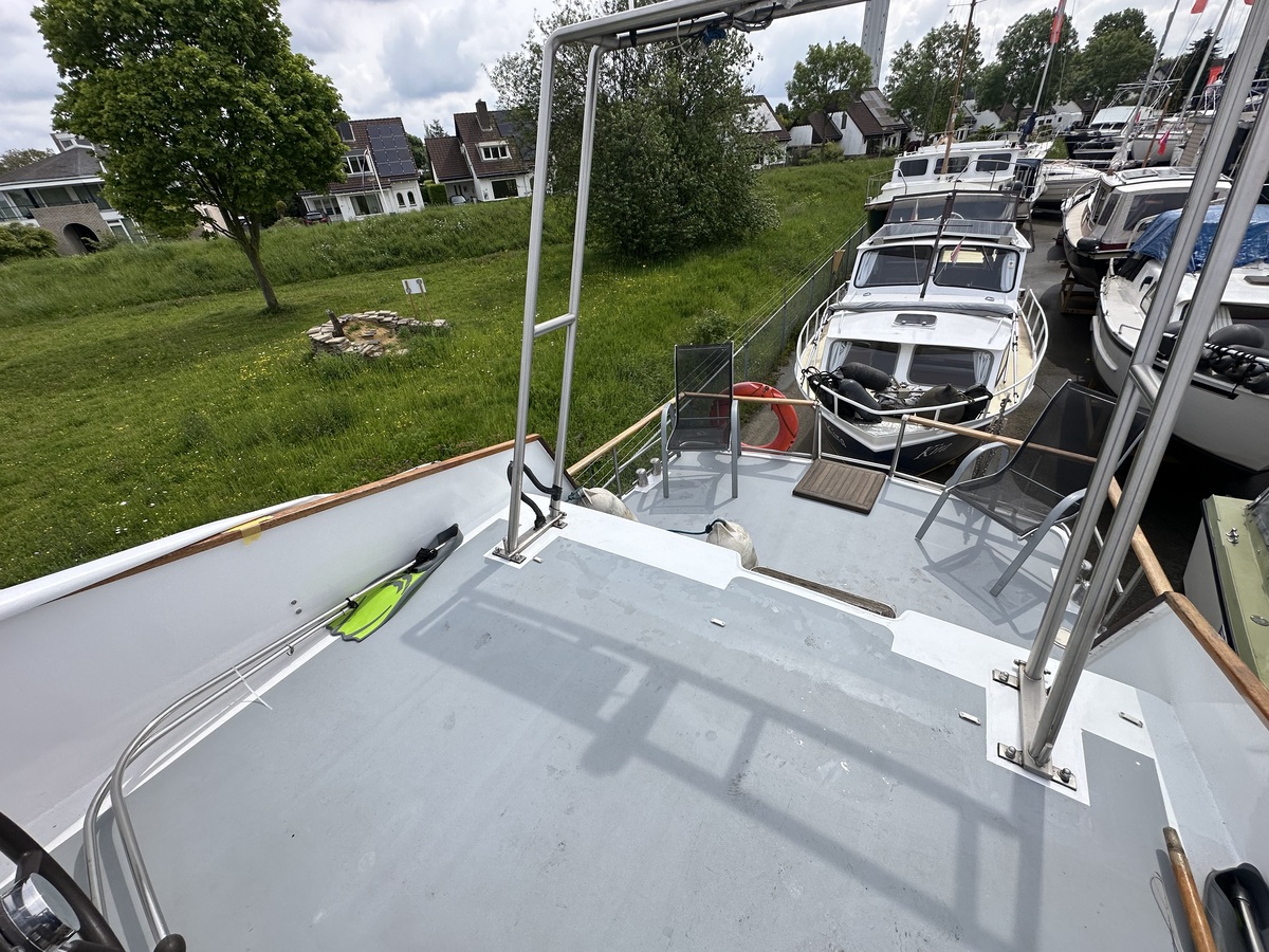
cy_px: 476
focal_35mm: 14
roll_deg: +5.4
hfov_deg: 102.1
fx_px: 513
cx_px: 634
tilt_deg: -32.6
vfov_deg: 85.7
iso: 50
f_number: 2.2
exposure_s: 1/3401
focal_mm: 2.22
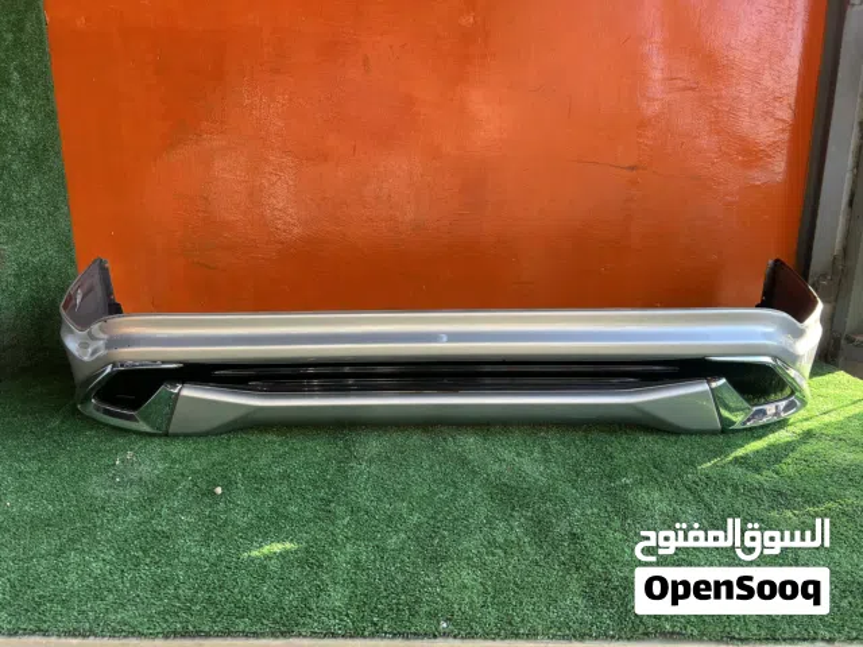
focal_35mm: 26
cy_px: 324
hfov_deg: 67.3
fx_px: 648
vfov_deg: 53.1
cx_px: 432
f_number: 1.5
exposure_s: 1/130
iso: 32
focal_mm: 5.7
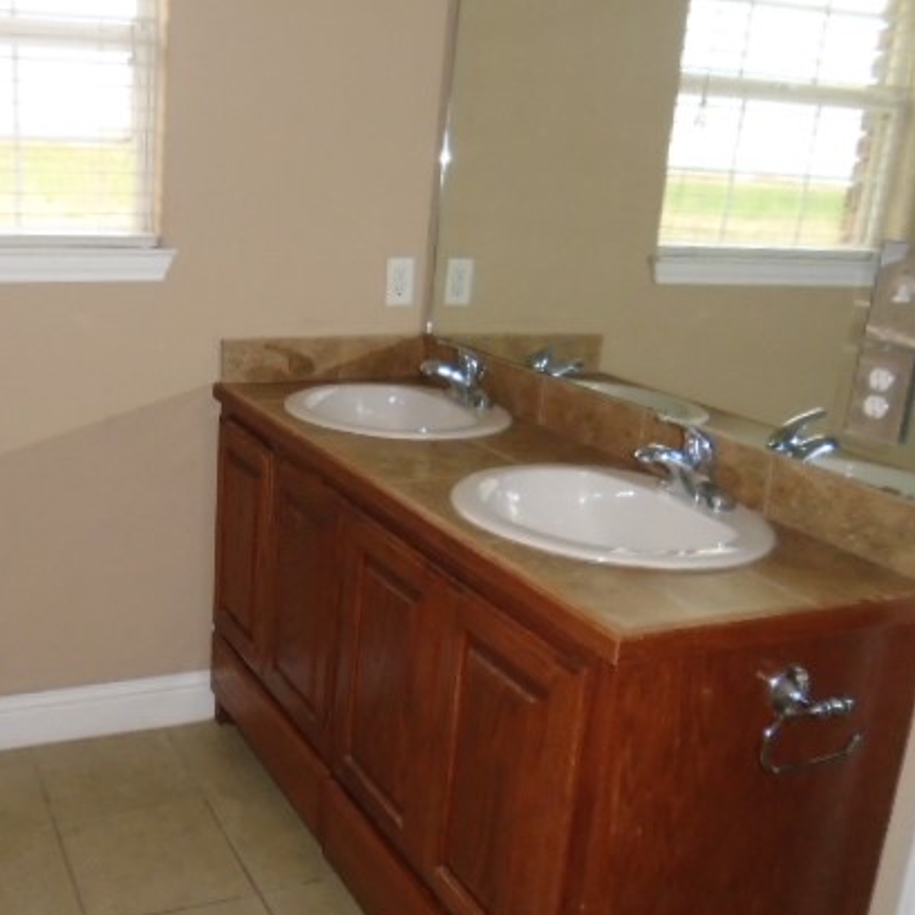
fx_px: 1077
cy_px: 443
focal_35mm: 36
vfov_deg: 46.0
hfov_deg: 44.5
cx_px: 226
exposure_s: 1/30
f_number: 3.2
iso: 400
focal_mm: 4.6
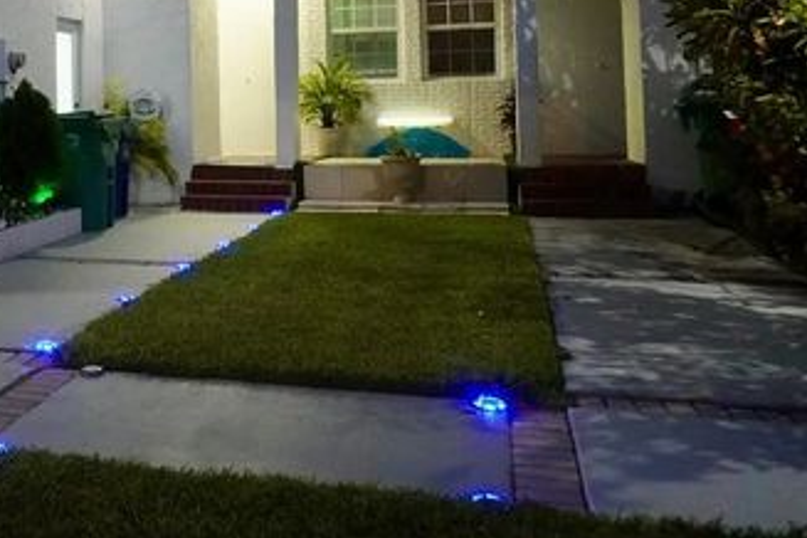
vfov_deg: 27.8
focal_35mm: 47
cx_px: 22
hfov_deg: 37.9
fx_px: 1054
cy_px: 79
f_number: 4
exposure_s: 1/60
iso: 5000
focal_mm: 16
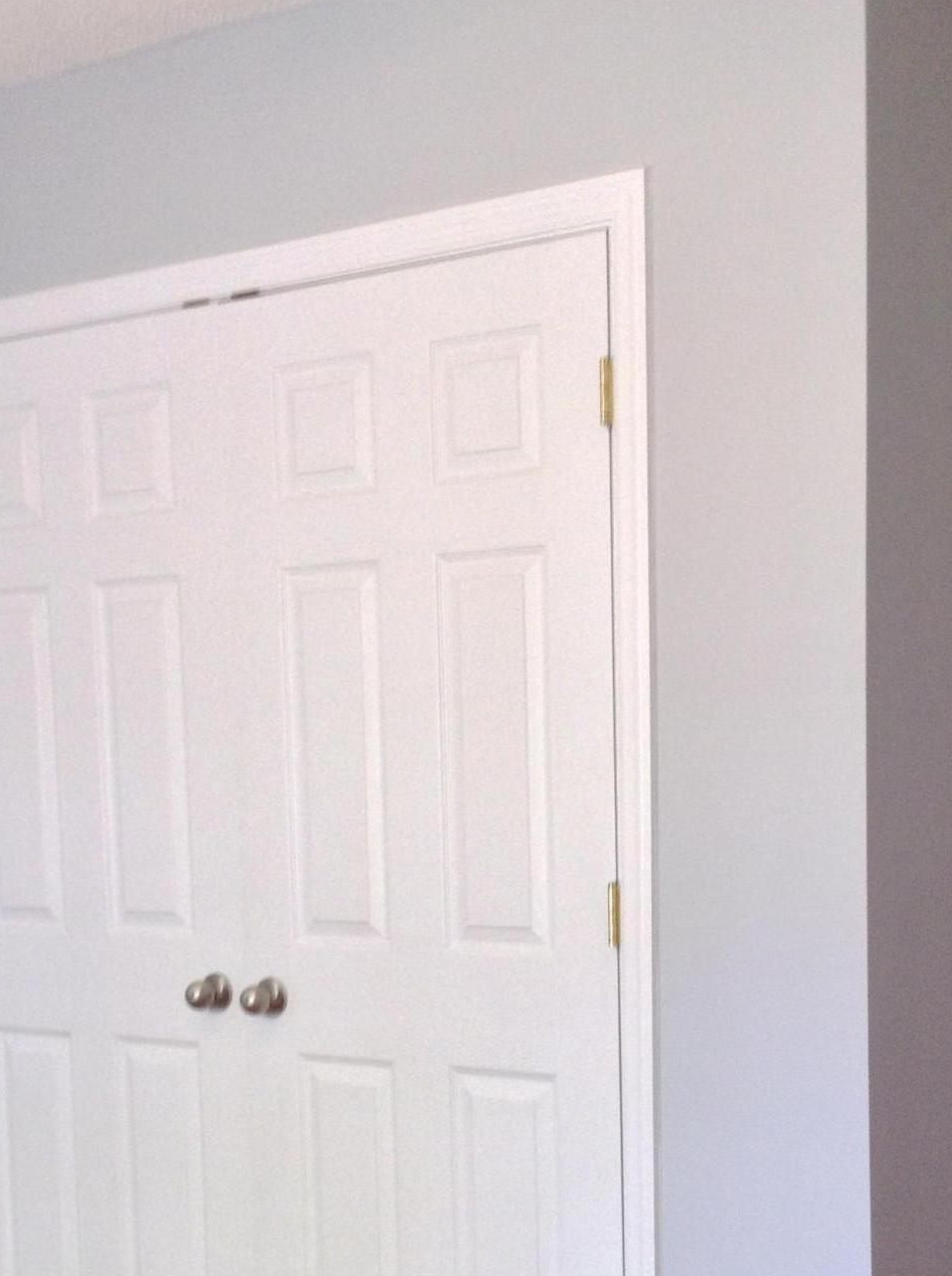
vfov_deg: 36.3
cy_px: 903
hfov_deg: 27.9
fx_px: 1913
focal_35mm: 52
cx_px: 504
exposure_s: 1/24
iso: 50
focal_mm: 3.3
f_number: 2.4
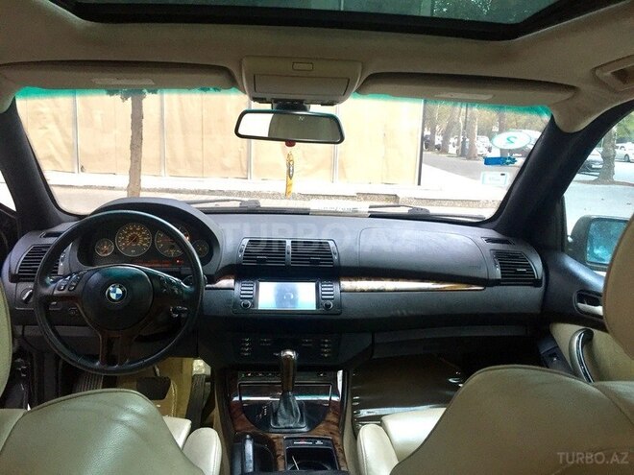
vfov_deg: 48.2
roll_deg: -2.5
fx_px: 531
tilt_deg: -12.8
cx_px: 317
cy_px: 238
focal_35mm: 29
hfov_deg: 61.7
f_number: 2.2
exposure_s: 1/33
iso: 64
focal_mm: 4.15
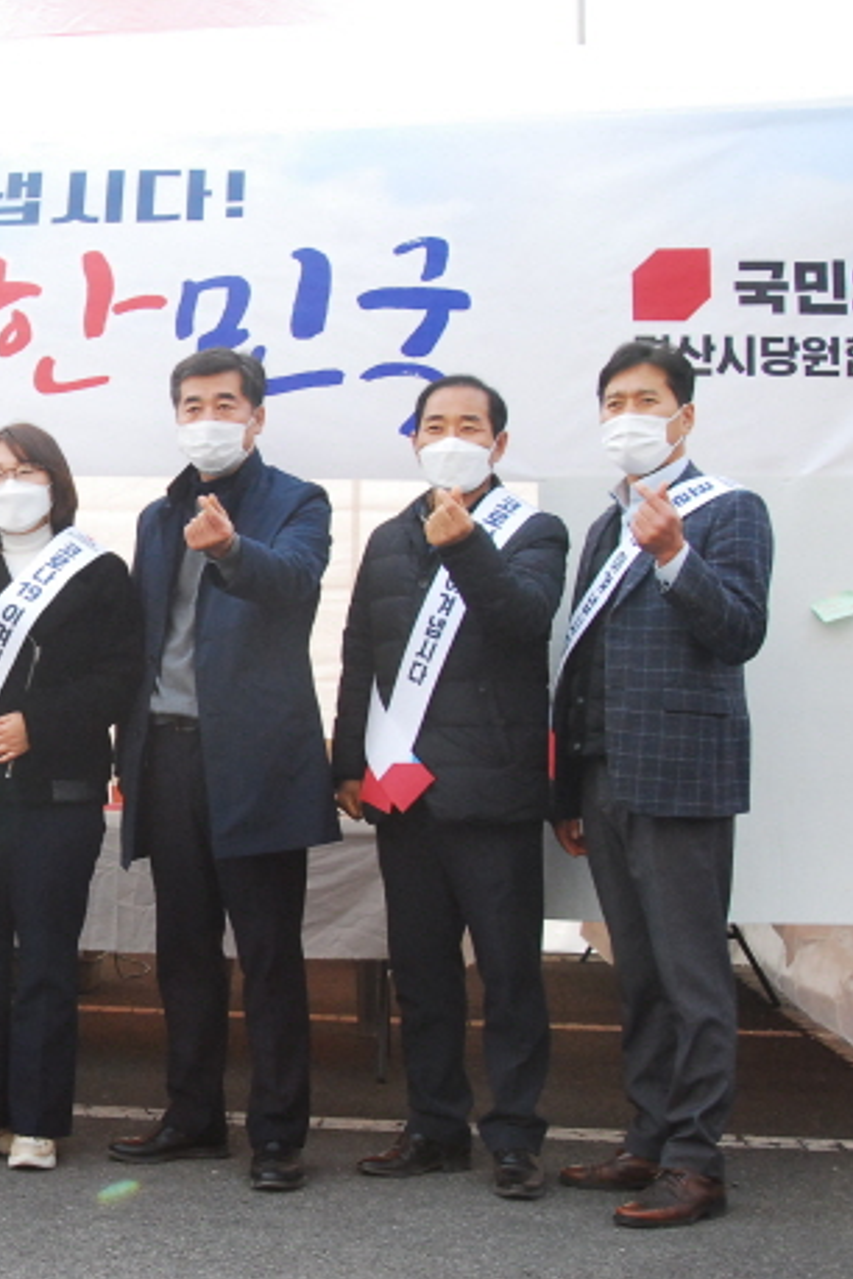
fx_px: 1955
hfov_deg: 23.0
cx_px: -120
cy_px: 628
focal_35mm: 55
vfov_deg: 36.2
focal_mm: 24
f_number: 10
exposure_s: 1/320
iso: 1000
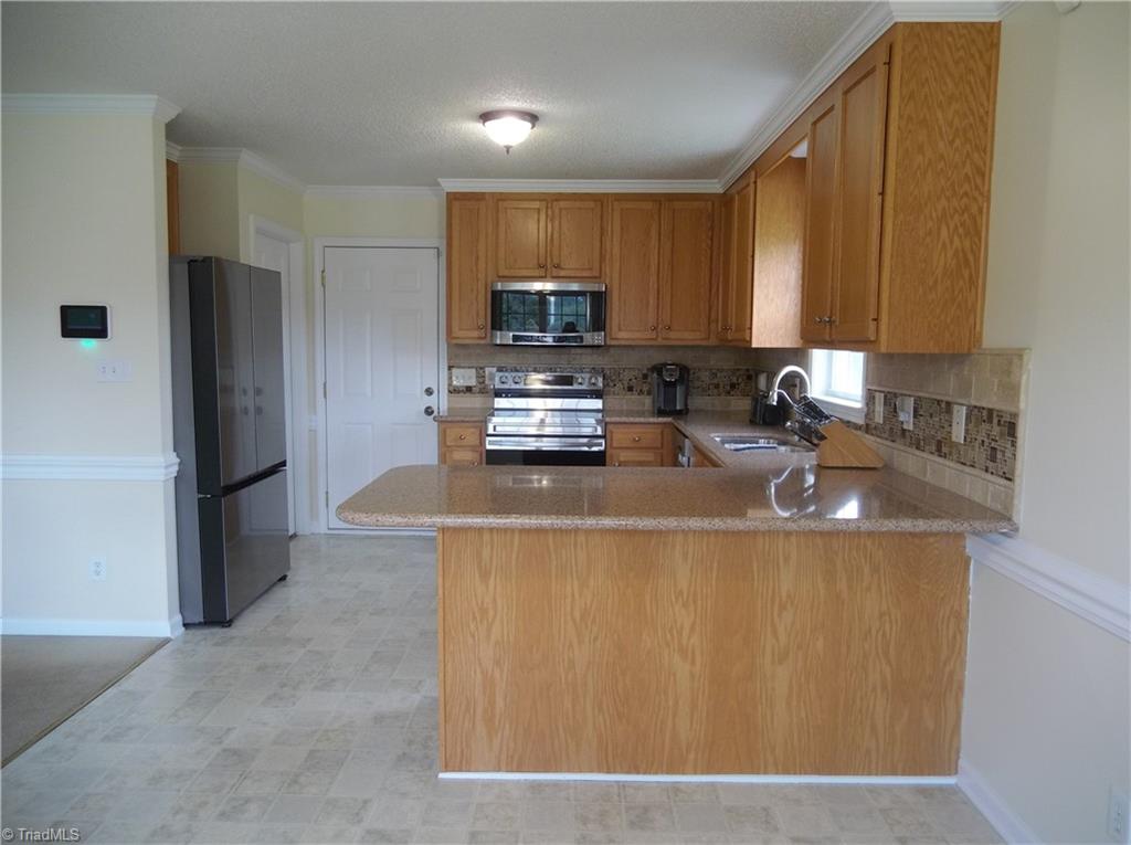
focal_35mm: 25
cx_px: 566
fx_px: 816
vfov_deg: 54.8
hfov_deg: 69.5
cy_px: 422
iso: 125
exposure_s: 1/30
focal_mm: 4.5
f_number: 3.5
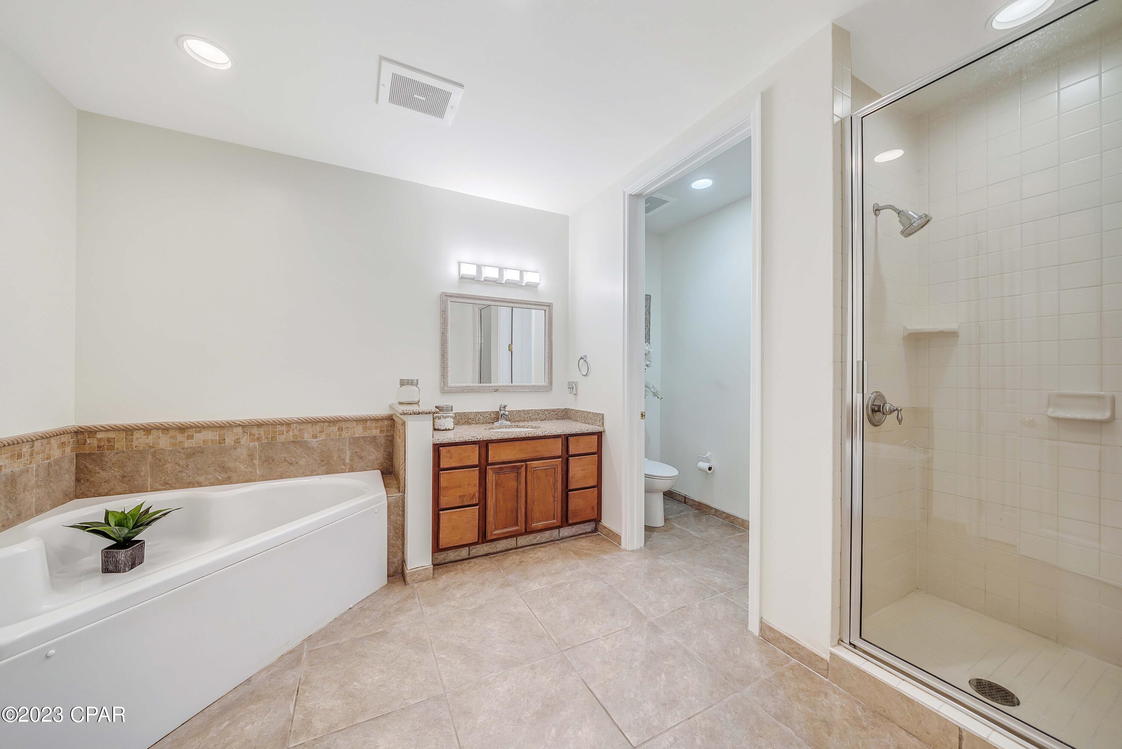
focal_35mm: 12
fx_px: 374
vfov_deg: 90.0
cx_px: 561
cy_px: 374
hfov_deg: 112.6
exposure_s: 1/8
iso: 100
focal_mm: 12
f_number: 5.6
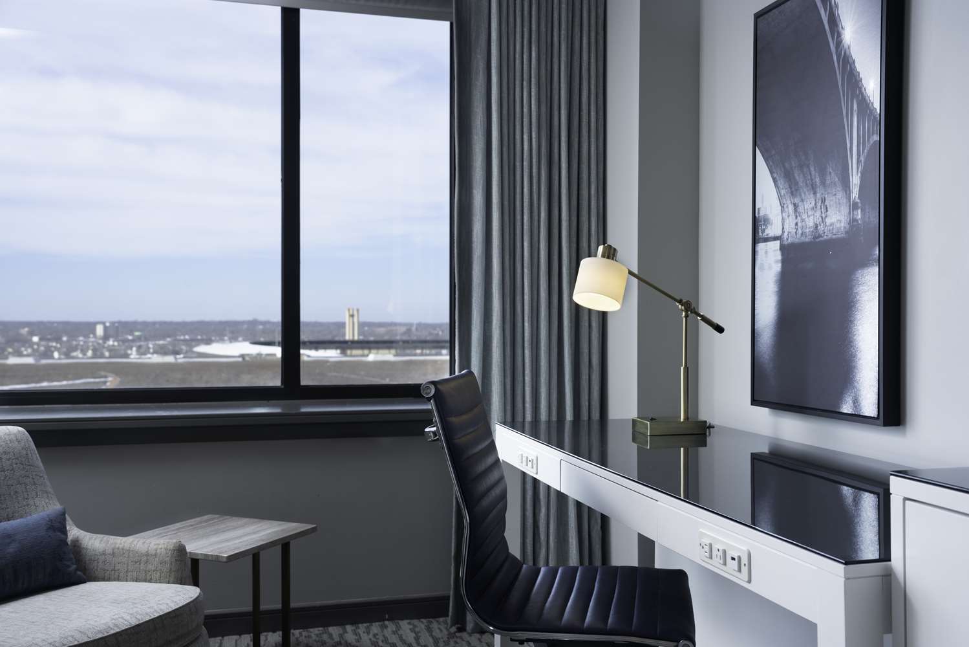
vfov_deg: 37.9
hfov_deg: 54.4
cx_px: 484
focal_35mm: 35
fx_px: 942
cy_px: 324
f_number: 5.6
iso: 100
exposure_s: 1/160
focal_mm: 35
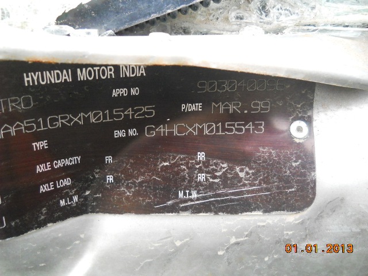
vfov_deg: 35.1
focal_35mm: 41
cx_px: 184
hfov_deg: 45.8
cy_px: 138
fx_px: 436
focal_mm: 6.72
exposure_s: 1/40
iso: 400
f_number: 3.1
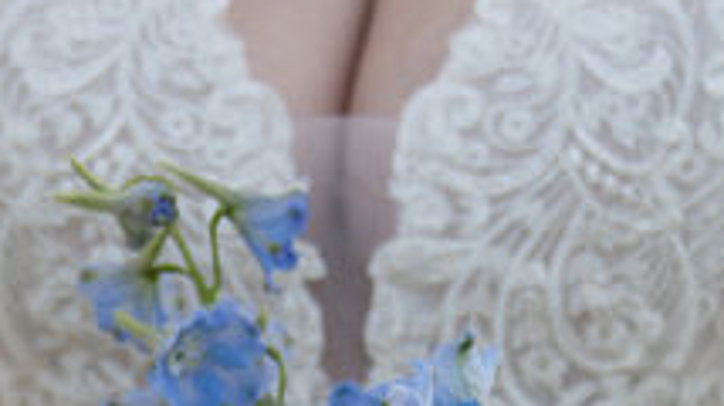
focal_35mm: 172
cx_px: 423
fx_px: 3300
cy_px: 1034
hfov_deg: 12.5
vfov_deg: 6.6
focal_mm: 30
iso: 250
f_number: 2.8
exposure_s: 1/400
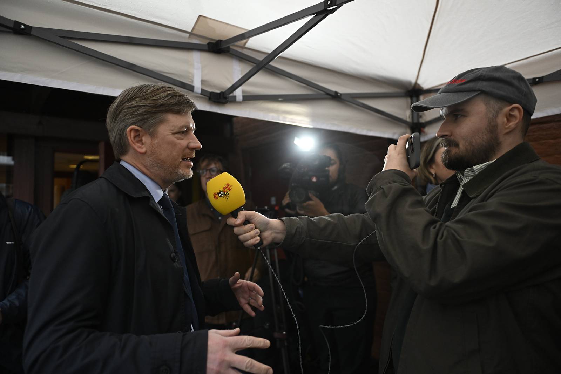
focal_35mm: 24
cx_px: 280
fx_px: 374
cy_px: 187
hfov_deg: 73.7
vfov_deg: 53.1
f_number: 2.8
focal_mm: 24
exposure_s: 1/800
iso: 2500
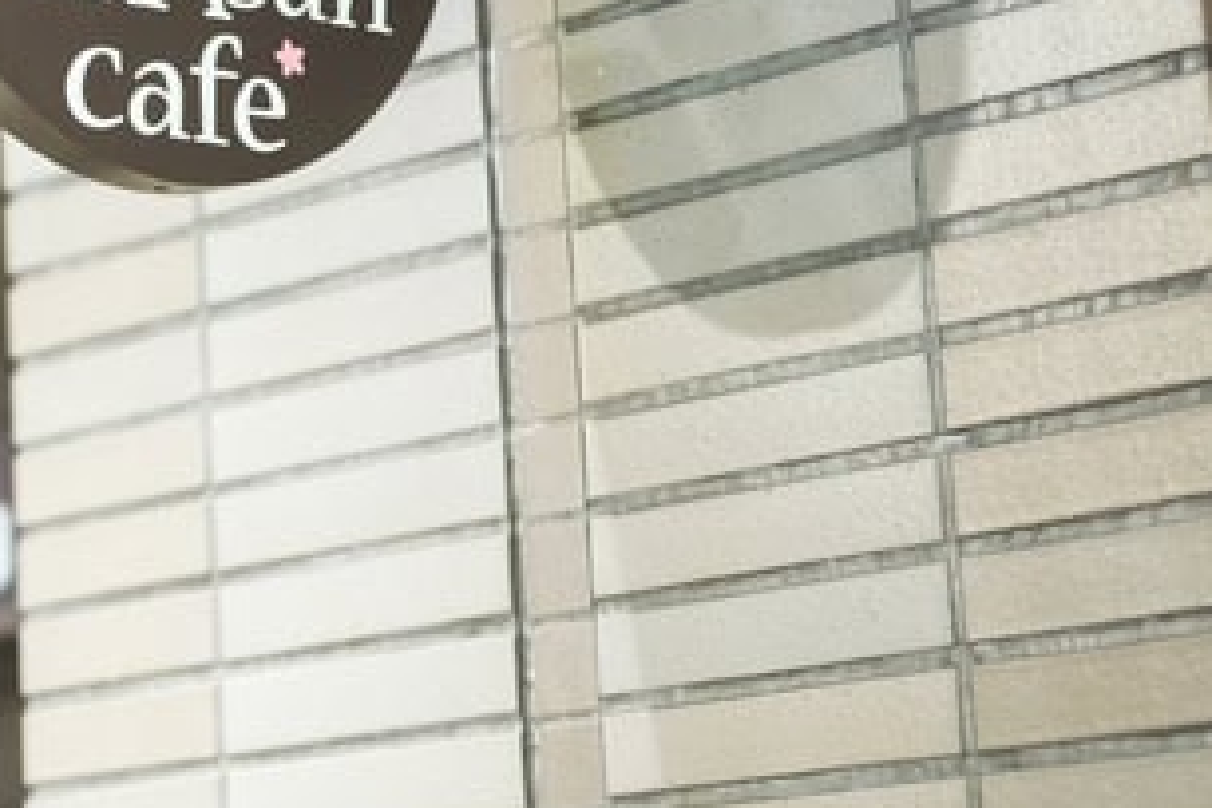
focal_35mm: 147
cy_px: -59
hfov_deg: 13.4
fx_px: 4949
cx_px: -408
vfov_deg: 9.3
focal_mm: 50
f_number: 1.2
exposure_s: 1/100
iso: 400
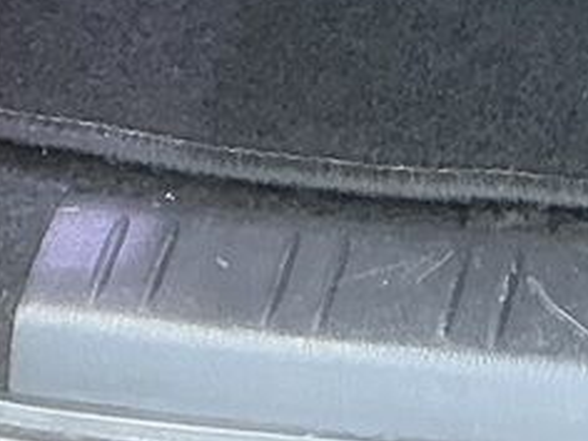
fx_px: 3567
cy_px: -1111
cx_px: 1349
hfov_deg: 8.7
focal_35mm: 210
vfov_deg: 6.2
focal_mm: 3
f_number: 1.8
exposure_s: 1/120
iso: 64
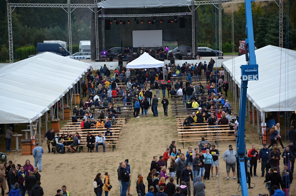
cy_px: 98
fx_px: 1292
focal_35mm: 158
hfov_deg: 13.1
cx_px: 148
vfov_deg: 8.7
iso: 400
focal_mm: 105
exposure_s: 1/100
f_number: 5.6
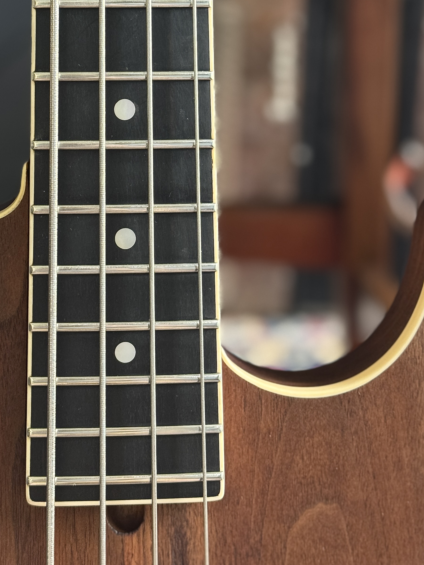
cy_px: 111
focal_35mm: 81
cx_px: 137
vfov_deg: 23.7
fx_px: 1323
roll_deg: -0.4
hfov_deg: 18.2
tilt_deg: -17.2
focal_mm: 6.76
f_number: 1.78
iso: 250
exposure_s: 1/48
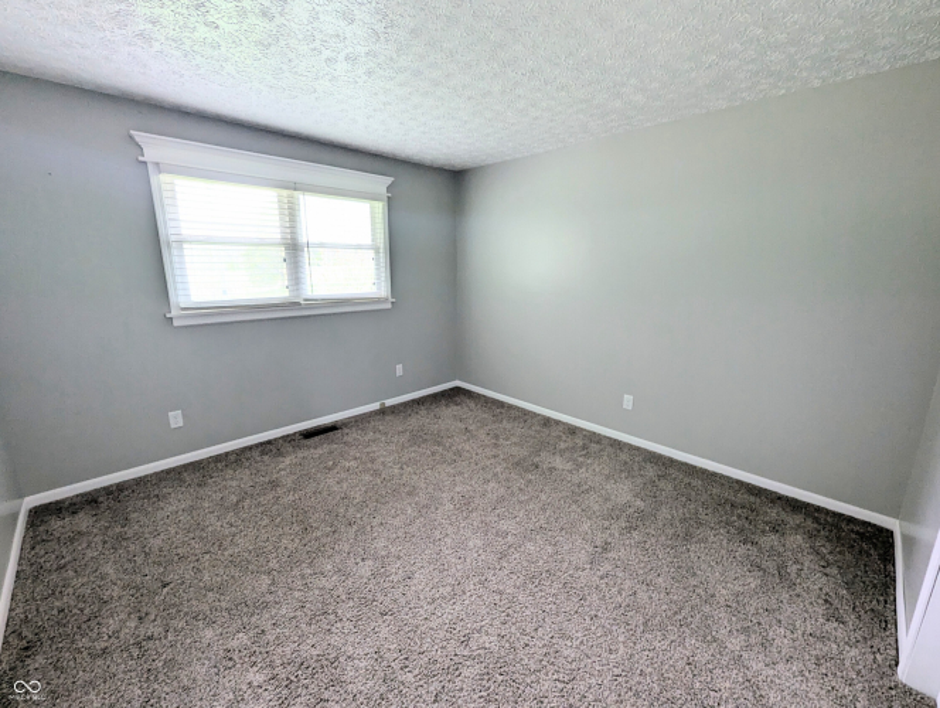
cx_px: 470
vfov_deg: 90.1
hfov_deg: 106.1
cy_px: 354
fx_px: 354
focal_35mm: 13
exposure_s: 1/23.8
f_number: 2.2
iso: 59
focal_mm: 1.95
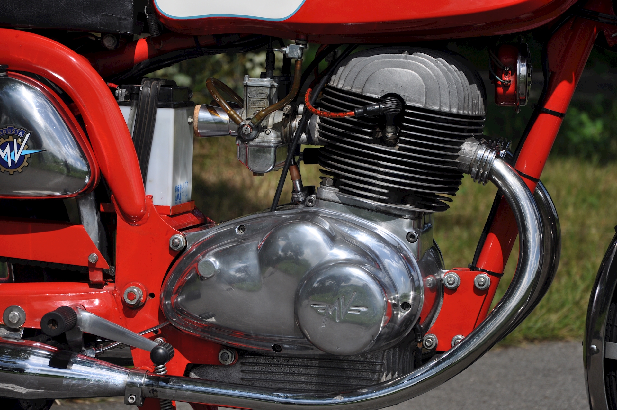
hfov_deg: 13.1
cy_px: 205
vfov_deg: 8.7
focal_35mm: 158
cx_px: 308
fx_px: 2696
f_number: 7.1
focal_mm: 105
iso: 200
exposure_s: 1/1250
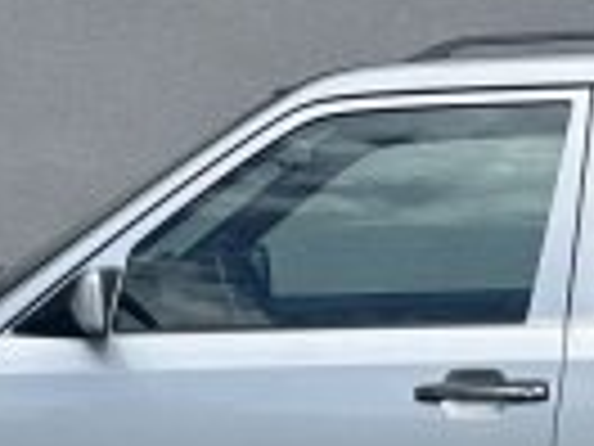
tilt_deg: -5.9
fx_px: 1991
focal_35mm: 116
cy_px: 473
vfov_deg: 12.6
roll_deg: -2.2
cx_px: 558
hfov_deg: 16.7
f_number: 1.78
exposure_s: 1/2732
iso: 80
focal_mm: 6.86
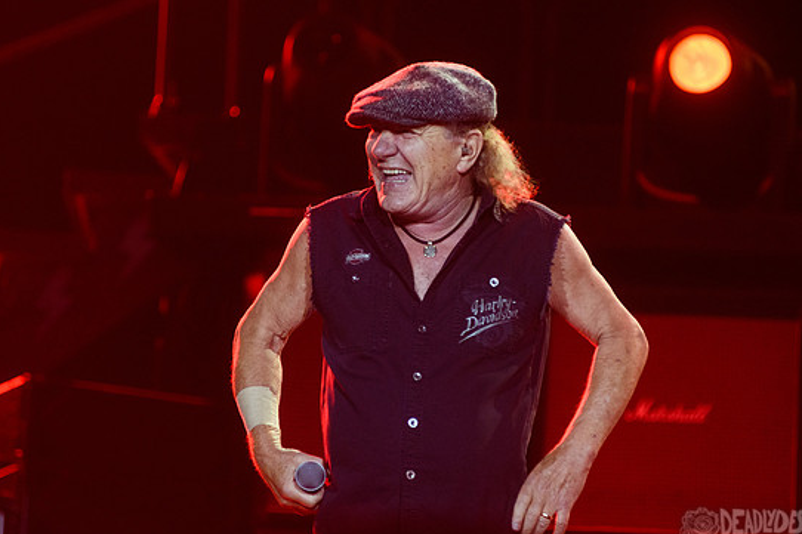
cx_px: 429
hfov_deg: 8.0
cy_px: 243
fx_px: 5768
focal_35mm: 259
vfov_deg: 5.3
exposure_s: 1/800
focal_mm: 200
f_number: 4
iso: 2500
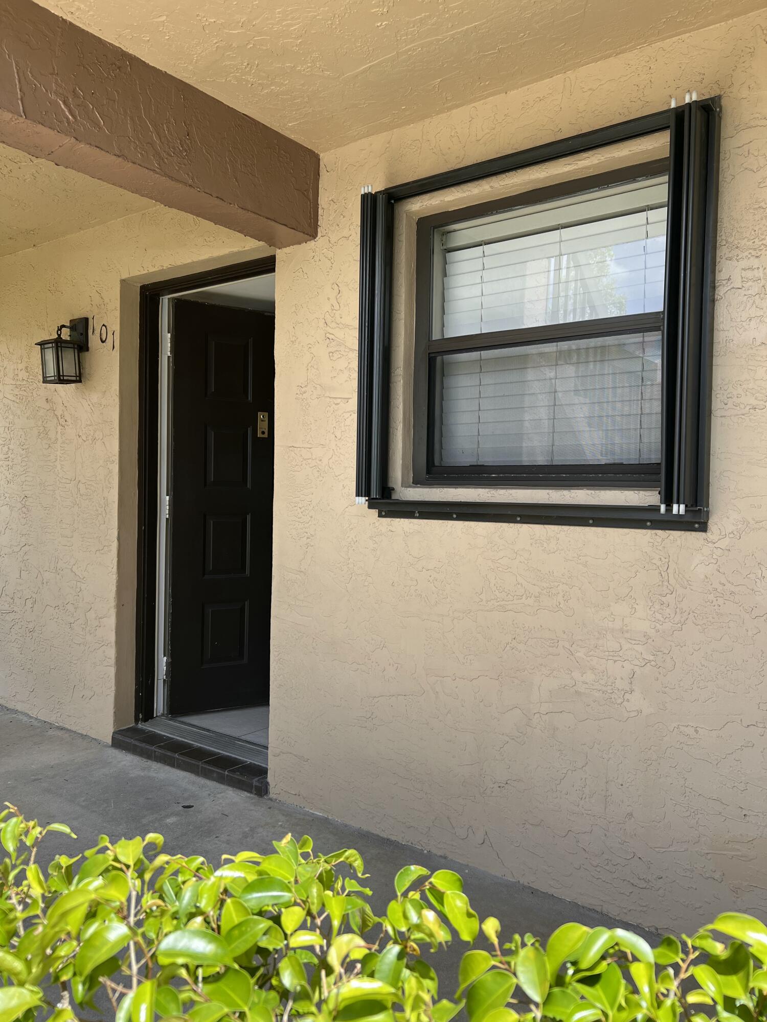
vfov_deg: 67.3
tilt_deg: -1.3
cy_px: 511
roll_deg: -0.6
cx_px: 384
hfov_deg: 53.1
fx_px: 768
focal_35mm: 26
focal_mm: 5.7
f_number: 1.5
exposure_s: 1/965
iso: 50
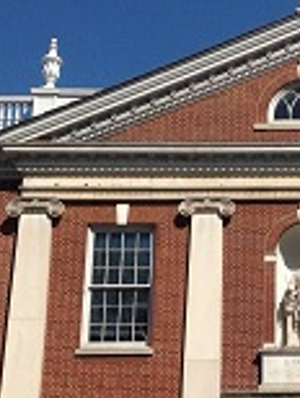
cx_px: 310
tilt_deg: +17.3
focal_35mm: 91
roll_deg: +0.2
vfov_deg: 21.2
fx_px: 1049
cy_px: 322
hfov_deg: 15.9
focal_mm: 4.28
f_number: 2.4
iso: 50
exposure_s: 1/3367
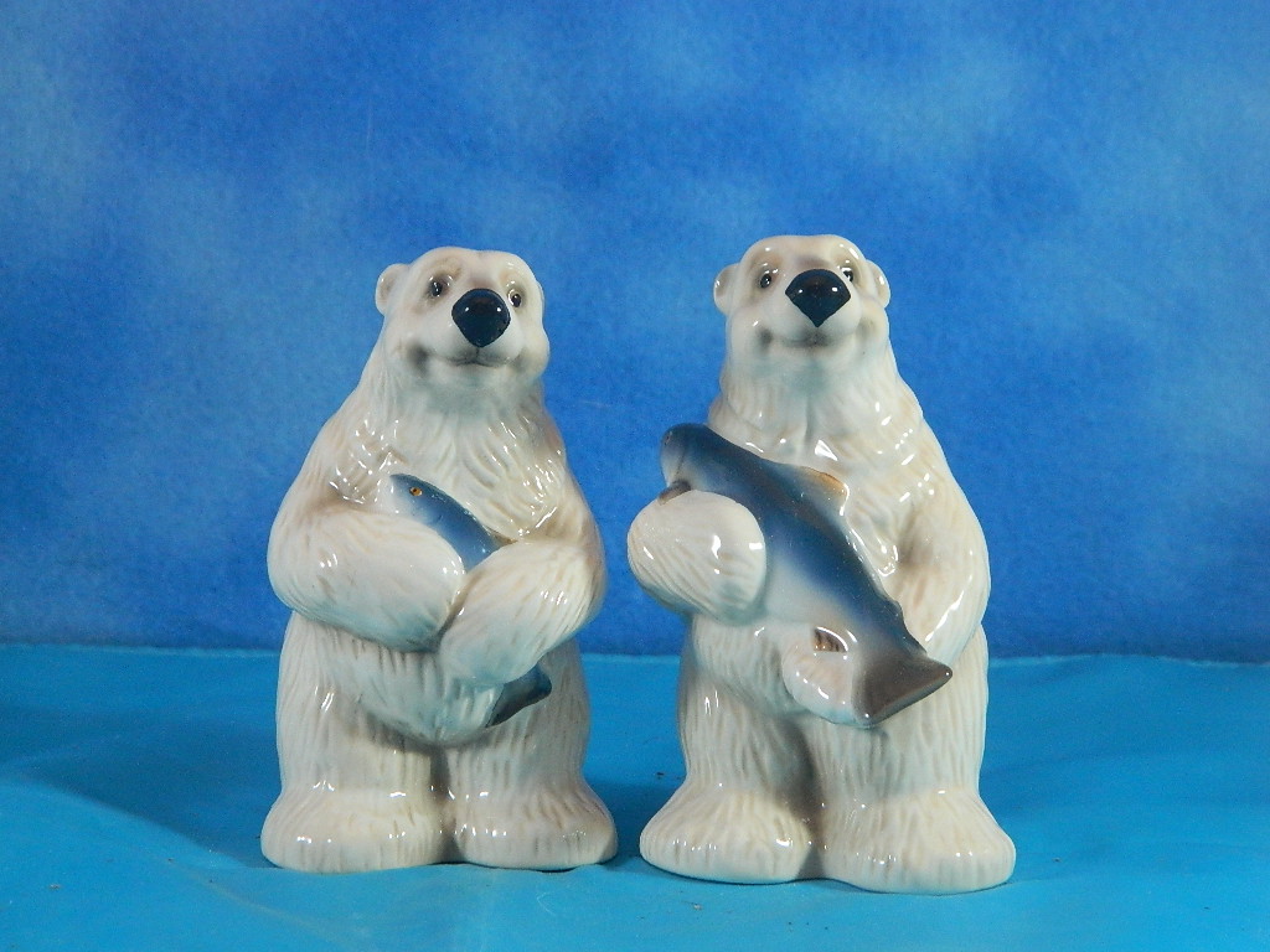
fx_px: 2091
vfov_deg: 25.7
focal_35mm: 57
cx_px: 635
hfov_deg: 33.8
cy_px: 476
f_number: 3.8
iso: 400
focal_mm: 10.2
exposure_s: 1/50
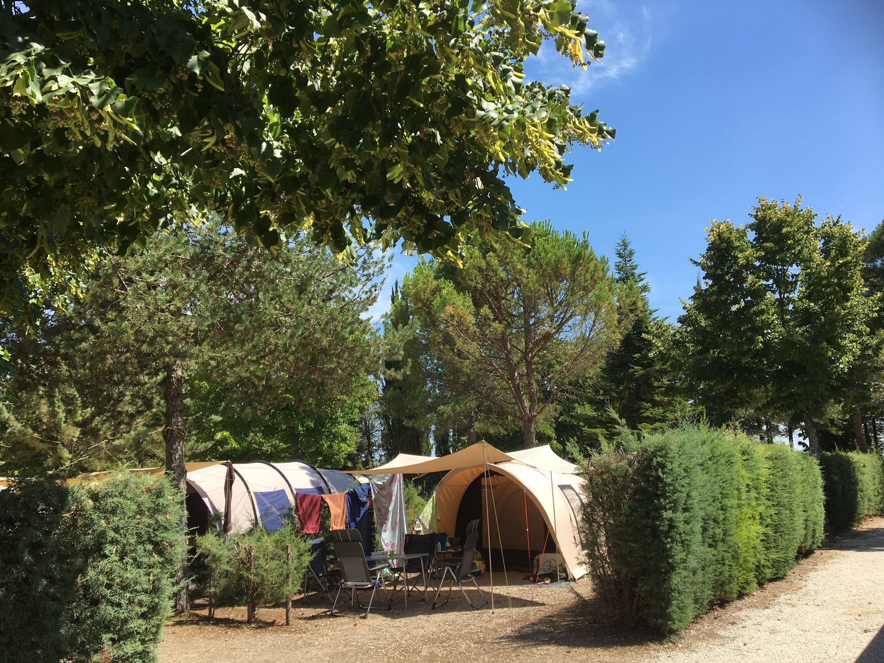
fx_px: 741
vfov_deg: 48.2
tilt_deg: +12.5
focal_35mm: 29
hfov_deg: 61.7
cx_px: 442
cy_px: 332
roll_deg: +3.5
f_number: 2.2
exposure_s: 1/1183
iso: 25
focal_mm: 4.15
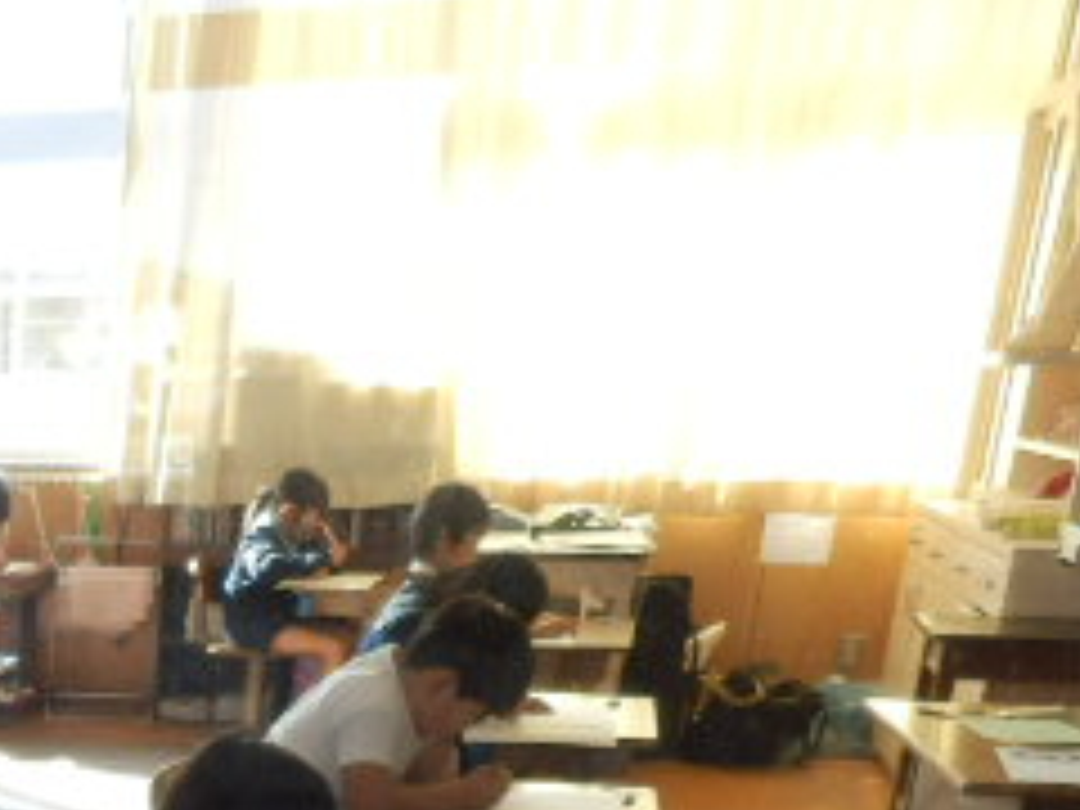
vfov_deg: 20.8
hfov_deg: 26.0
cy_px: 1071
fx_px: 1997
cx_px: -315
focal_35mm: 64
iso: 80
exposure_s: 1/50
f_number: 3
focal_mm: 4.2
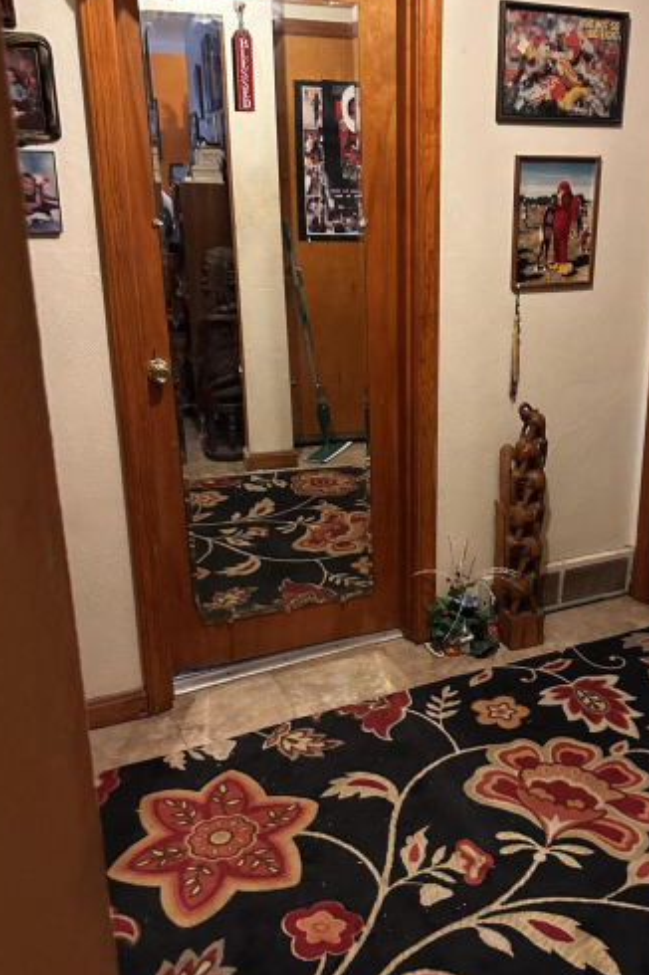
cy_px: 479
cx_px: 470
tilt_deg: -18.7
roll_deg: -2.4
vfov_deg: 55.8
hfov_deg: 38.0
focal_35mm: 34
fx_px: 921
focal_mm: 6.86
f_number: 1.78
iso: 1000
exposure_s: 1/40
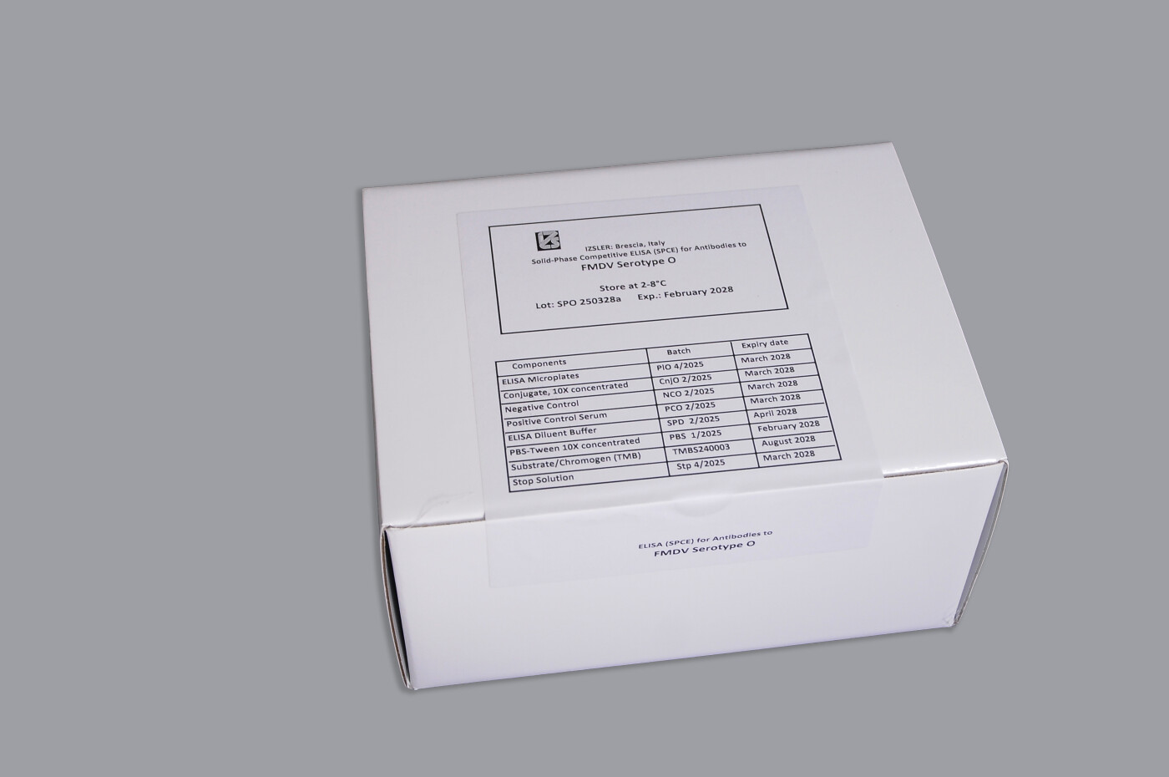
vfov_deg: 31.8
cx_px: 584
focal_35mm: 42
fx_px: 1362
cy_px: 388
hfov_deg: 46.4
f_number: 5
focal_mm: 28
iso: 500
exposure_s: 1/25
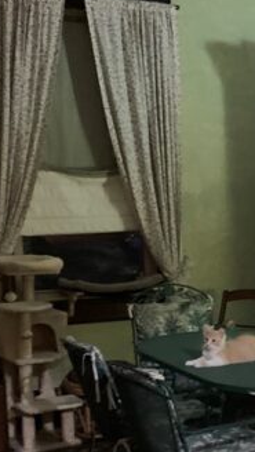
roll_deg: -0.5
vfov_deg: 30.2
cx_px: 354
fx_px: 828
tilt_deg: -6.8
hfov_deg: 16.3
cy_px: 316
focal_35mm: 69
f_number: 1.8
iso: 640
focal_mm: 4.25
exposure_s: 1/17
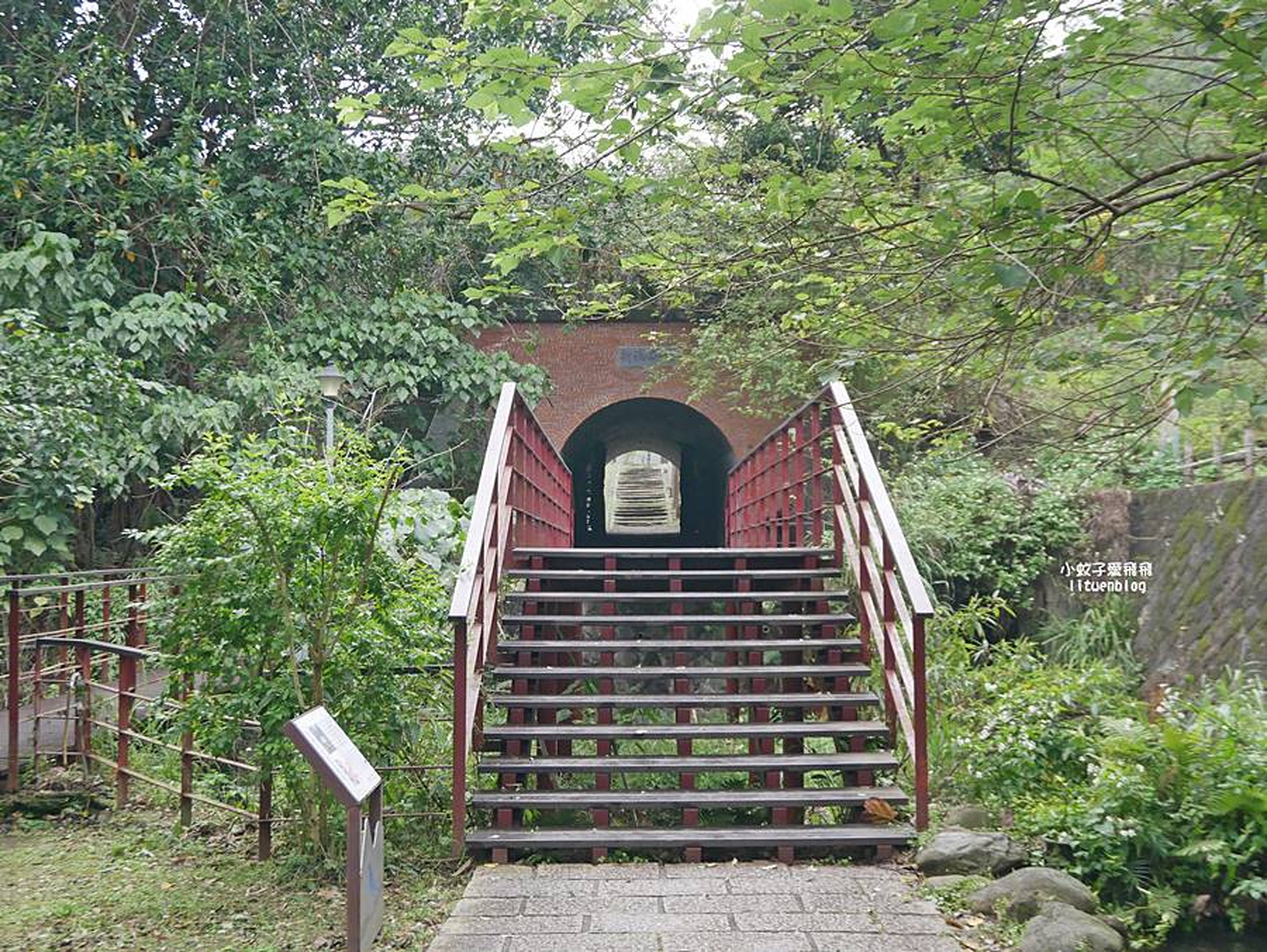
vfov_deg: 34.4
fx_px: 1538
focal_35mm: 42
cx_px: 634
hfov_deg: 44.8
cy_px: 476
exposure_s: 1/60
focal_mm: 21
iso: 800
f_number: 4.5
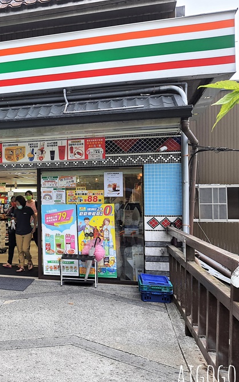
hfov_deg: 27.7
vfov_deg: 48.2
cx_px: -43
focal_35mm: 41
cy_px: 182
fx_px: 427
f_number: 1.7
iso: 50
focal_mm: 4.32
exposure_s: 1/120
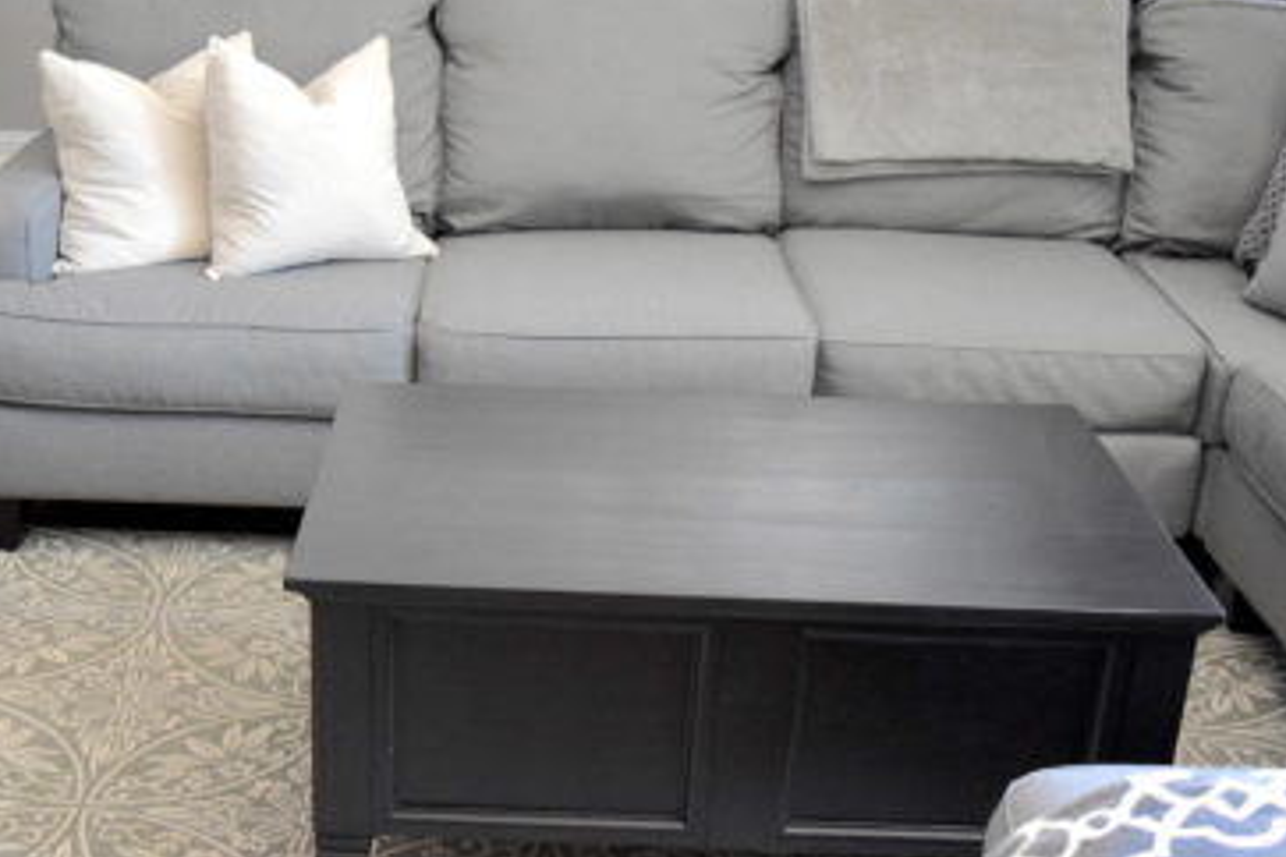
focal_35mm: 52
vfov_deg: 26.1
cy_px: 487
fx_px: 1846
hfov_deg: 38.2
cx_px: 485
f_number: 4
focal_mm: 25
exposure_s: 1/80
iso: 3200
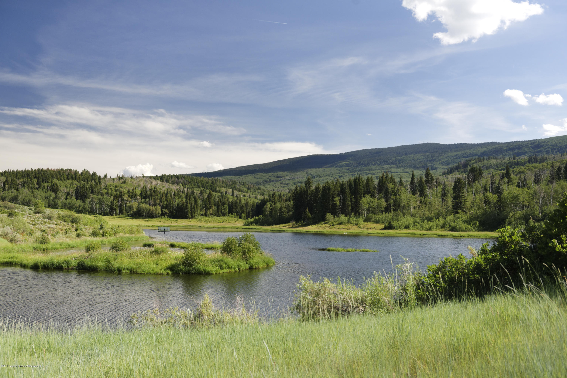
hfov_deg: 53.1
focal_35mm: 36
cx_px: 284
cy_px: 189
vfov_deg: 36.9
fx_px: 567
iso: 800
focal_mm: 36
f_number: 5.6
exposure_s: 1/2500
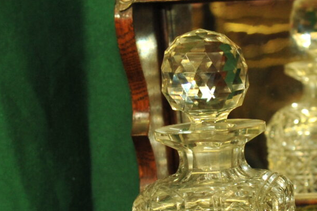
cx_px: 367
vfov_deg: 5.5
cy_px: 309
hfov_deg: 8.3
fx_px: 2156
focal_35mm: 245
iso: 1250
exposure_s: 1/80
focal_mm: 58
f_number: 5
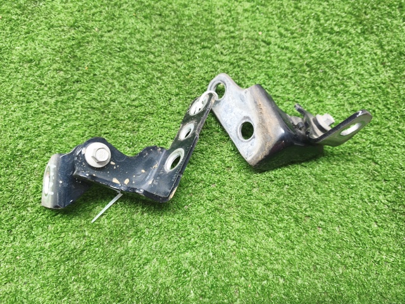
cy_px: 152
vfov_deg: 58.9
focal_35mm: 23
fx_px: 269
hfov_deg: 73.9
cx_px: 202
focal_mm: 5.35
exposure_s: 1/43.3
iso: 320
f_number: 1.7
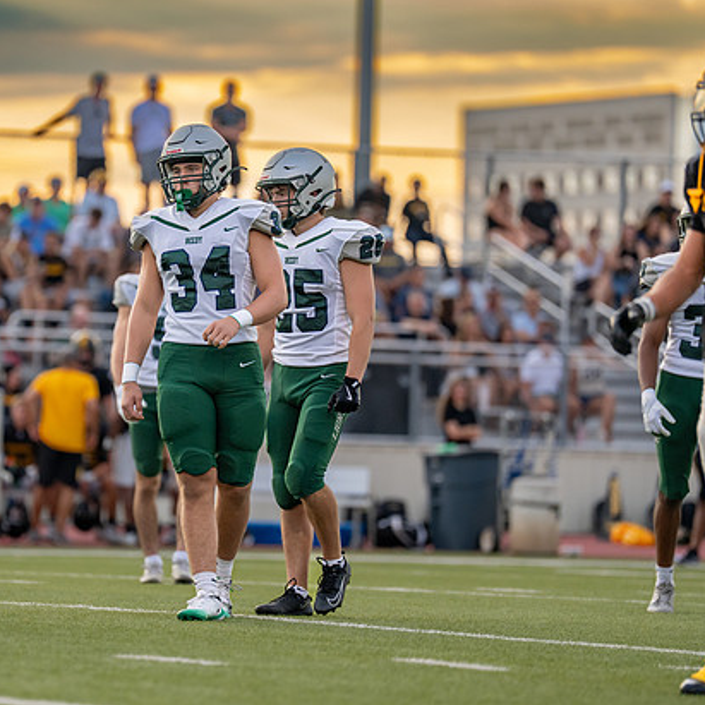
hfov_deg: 5.4
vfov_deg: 5.4
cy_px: 368
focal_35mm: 324
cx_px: 225
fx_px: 7466
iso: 800
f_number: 2.8
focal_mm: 200
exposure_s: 1/2000
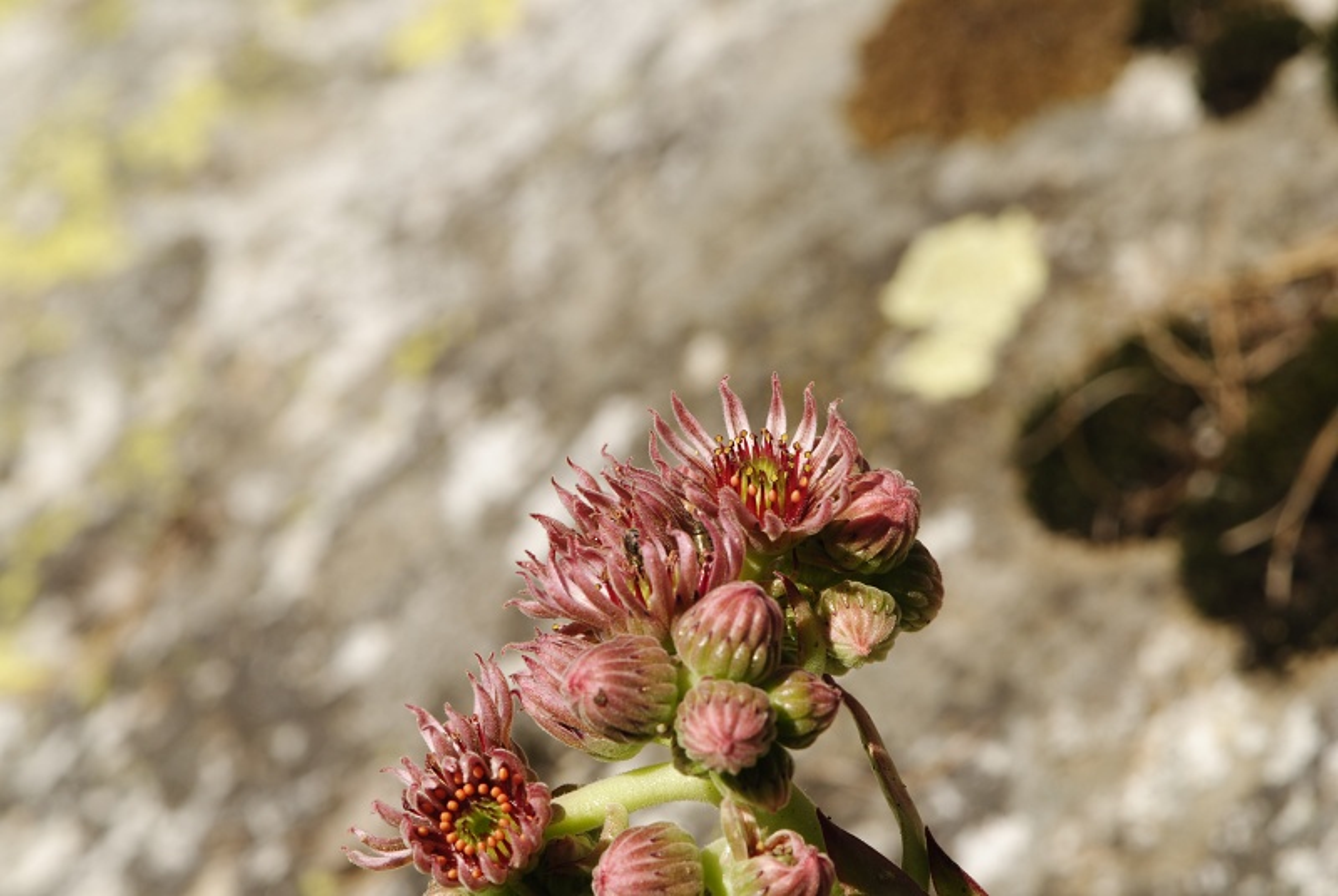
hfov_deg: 16.0
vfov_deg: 10.8
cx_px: 669
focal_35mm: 128
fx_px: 4746
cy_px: 448
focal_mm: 85
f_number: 13
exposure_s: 1/125
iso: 100
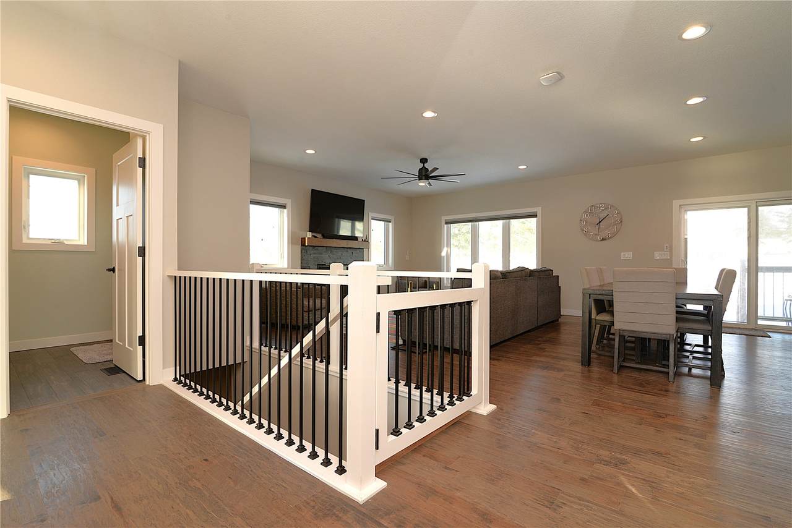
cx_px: 396
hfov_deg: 96.7
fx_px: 352
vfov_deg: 73.8
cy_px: 264
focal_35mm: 16
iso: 400
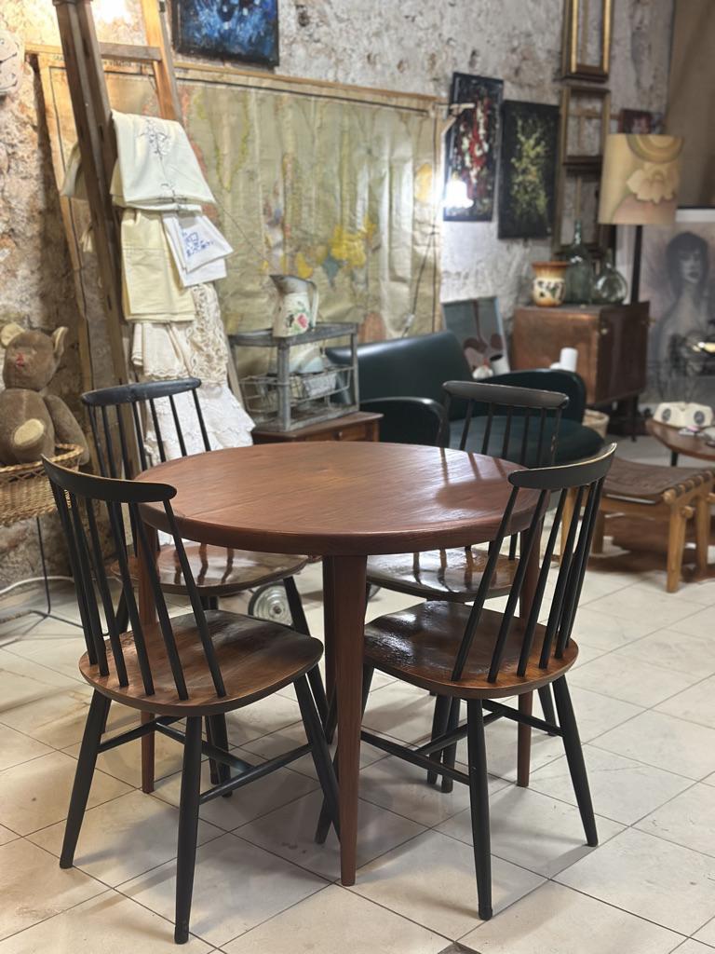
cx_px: 358
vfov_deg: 39.7
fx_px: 1322
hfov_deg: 30.3
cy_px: 477
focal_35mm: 48
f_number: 1.78
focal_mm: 6.86
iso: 320
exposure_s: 1/33
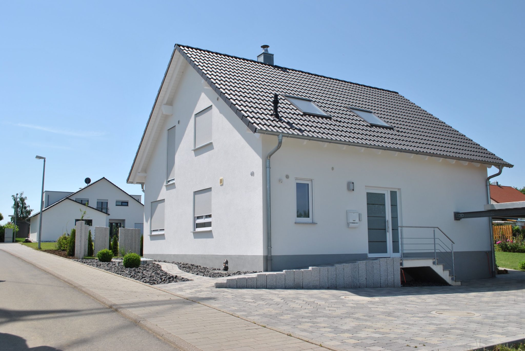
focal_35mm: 33
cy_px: 176
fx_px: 482
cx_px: 262
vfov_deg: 40.1
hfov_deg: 57.2
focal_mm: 22
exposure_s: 1/320
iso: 100
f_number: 9
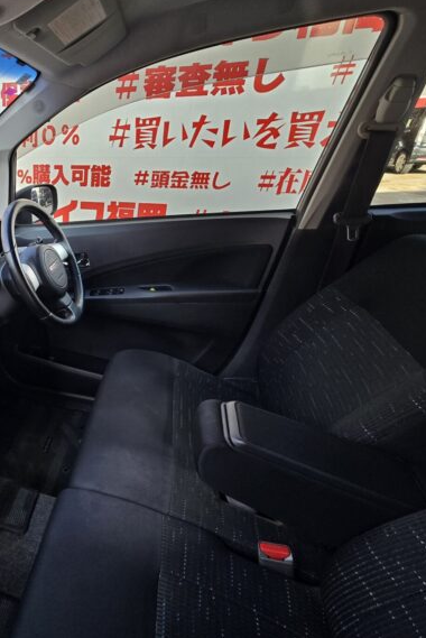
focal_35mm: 19
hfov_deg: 53.5
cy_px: 306
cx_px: 18
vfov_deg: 86.8
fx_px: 337
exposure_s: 1/117
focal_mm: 2.2
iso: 50
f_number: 2.2
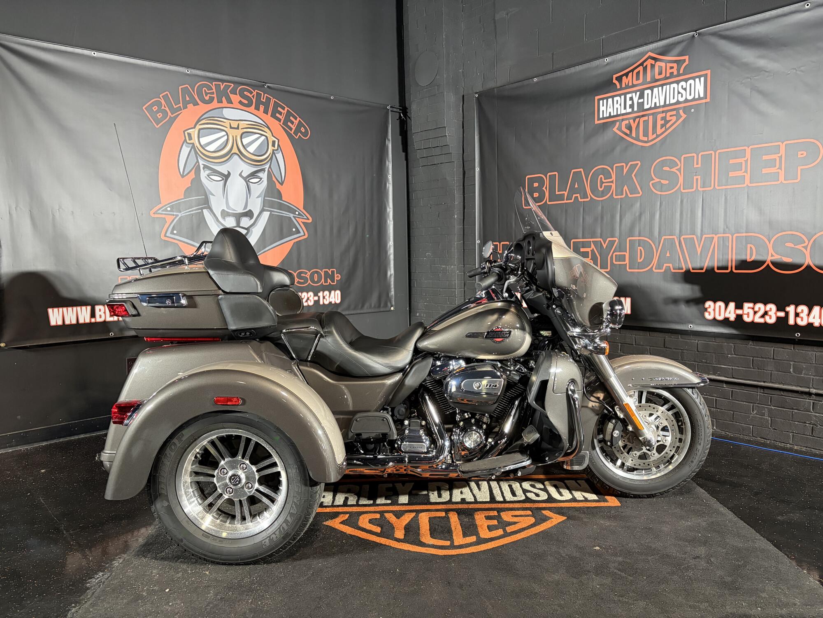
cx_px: 412
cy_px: 309
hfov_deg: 67.3
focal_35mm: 26
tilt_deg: -4.6
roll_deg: +0.4
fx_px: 618
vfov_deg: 53.1
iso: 320
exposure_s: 1/60
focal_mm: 5.96
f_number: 1.6
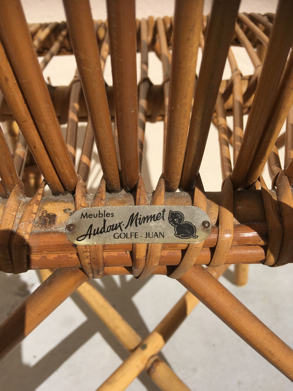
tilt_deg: -34.8
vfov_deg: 61.7
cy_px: 196
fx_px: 327
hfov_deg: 48.2
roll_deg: +2.0
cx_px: 146
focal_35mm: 29
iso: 25
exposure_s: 1/3077
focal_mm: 4.15
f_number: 2.2
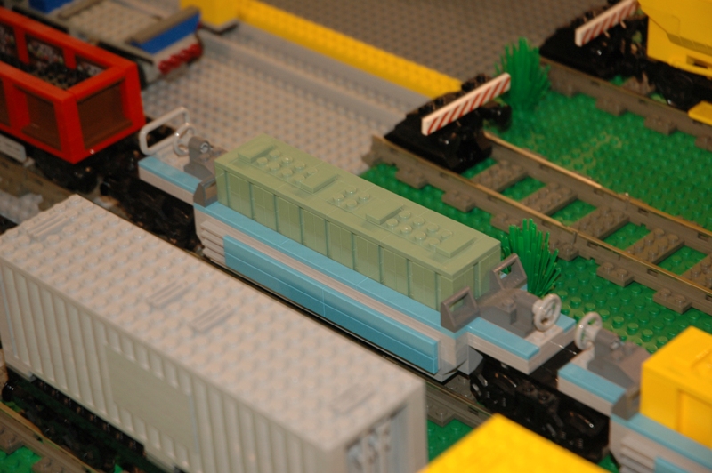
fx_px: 2075
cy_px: 236
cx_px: 356
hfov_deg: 19.5
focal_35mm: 105
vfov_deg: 13.0
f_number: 4.5
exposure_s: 1/60
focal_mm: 70
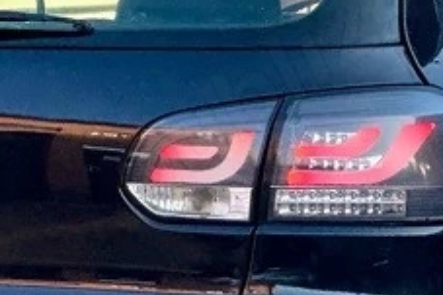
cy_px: 66
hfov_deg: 5.8
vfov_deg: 3.9
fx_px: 4341
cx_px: 451
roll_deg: +1.6
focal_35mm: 353
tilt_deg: -1.9
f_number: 2.8
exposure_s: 1/121
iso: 40
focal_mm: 9
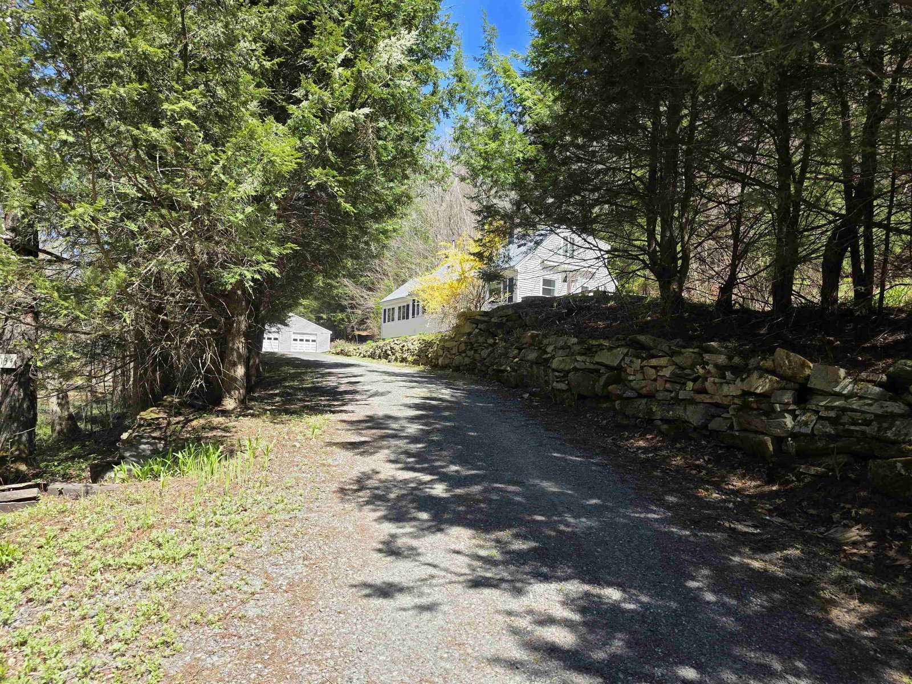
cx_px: 456
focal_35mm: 23
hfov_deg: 73.9
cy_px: 342
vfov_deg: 58.9
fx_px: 606
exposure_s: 1/1538
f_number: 1.7
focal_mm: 6.3
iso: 80
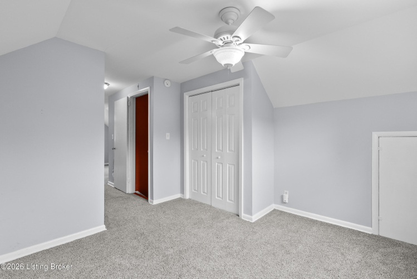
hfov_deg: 96.7
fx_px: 185
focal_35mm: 16
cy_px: 140
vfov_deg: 73.8
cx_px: 208
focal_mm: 16
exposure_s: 1/4
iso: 1000
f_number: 11
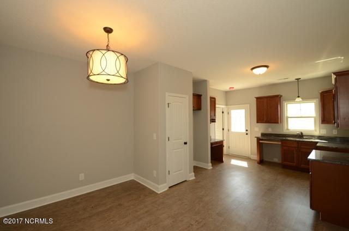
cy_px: 116
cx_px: 174
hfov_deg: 100.5
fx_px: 145
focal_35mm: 15
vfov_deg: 77.1
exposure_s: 1/80
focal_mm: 10
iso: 800
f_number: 7.1
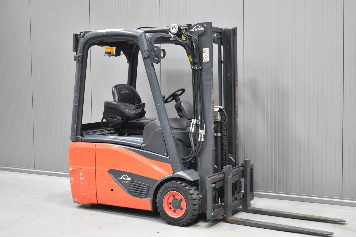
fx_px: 475
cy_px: 118
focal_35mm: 48
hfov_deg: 41.1
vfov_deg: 28.1
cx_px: 178
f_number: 4.5
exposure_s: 1/40
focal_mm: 32
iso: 2000
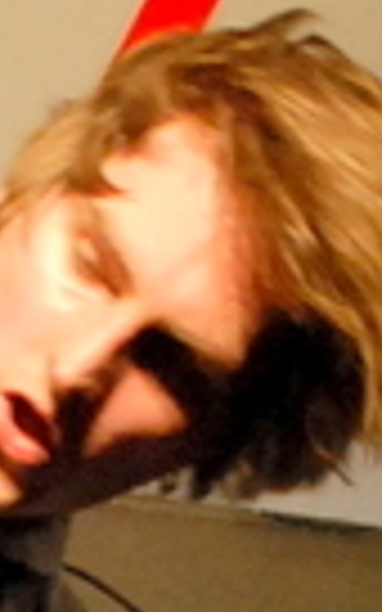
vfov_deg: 5.2
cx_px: -308
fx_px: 6463
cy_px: 1544
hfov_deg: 3.4
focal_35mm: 388
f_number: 4.8
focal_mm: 48
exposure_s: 1/200
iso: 1600
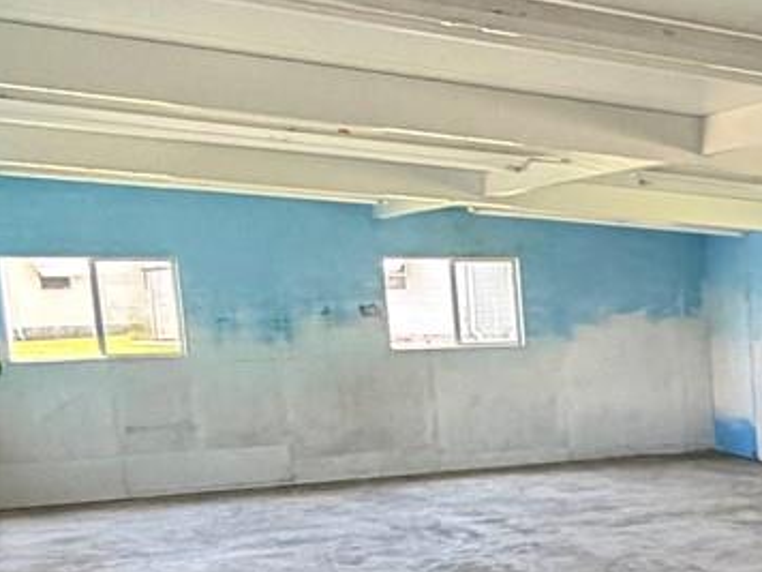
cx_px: 1229
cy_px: 461
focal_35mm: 63
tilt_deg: -7.4
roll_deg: +0.8
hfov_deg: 22.9
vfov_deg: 22.9
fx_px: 1387
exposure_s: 1/110
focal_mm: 2.22
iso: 320
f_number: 2.2
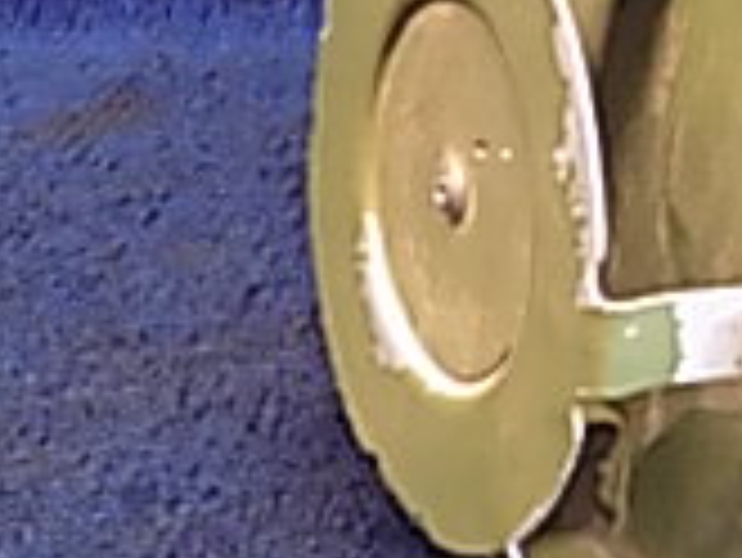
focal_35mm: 89
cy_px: -225
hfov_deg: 20.4
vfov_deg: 15.6
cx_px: 913
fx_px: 1909
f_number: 3.1
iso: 400
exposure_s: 1/20
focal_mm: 4
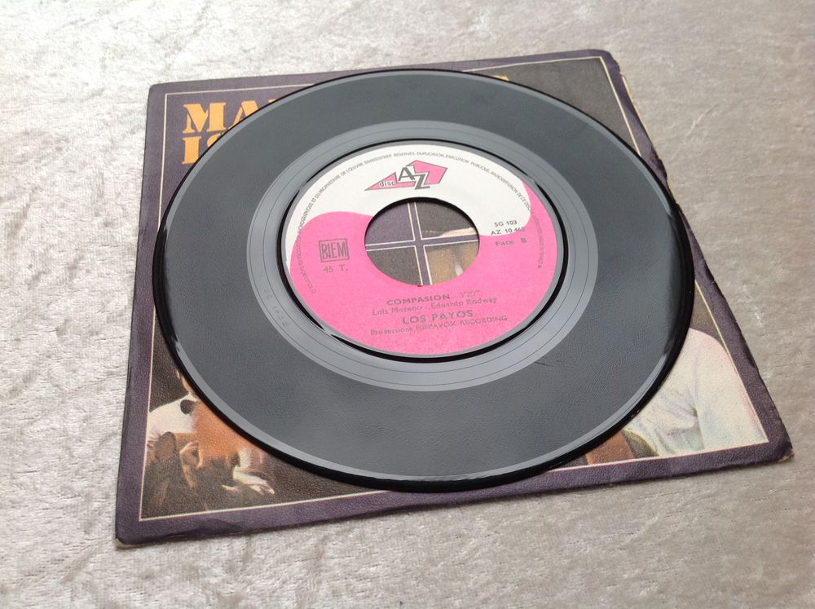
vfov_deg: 40.6
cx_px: 408
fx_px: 823
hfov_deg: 52.7
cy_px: 304
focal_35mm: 35
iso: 50
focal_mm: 4.28
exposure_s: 1/30
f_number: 2.4
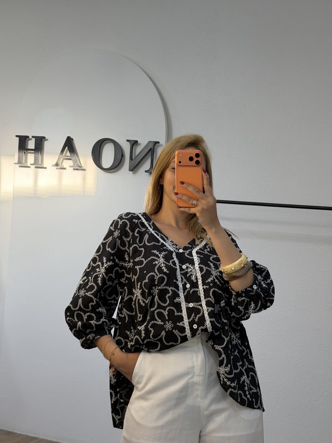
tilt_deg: -15.6
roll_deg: -4.4
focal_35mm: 48
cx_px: 166
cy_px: 222
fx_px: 614
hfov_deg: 30.3
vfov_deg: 39.7
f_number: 1.78
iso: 64
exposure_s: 1/172
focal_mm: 6.76
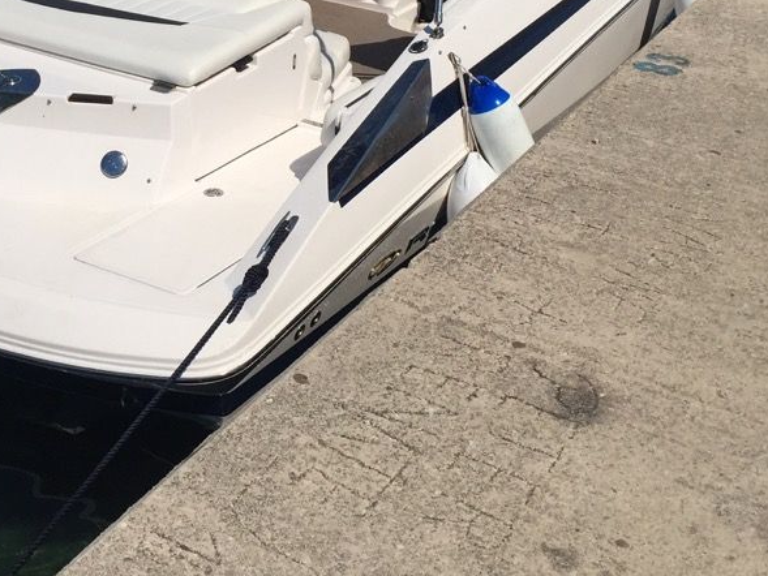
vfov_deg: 22.6
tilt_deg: -18.2
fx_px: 1398
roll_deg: -3.4
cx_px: 254
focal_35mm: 63
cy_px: 34
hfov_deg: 30.5
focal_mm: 4.15
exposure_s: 1/7937
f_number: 2.2
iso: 32
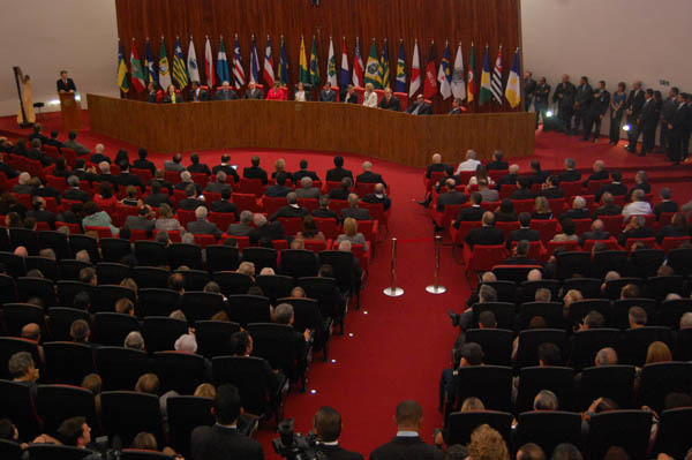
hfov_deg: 49.6
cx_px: 346
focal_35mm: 39
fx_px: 749
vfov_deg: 34.2
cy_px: 230
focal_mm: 26
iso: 1600
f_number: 4
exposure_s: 1/50
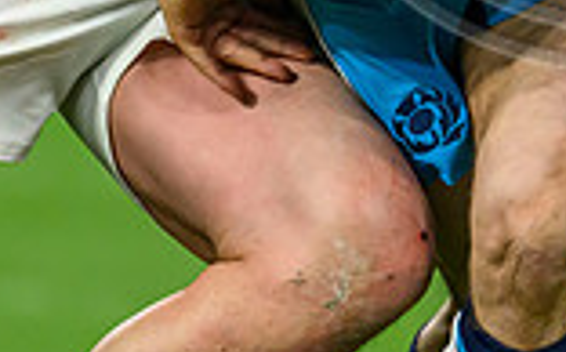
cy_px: -381
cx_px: 483
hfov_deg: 0.9
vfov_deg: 0.5
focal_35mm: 2416
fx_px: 37214
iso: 3200
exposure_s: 1/1600
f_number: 4
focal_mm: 560
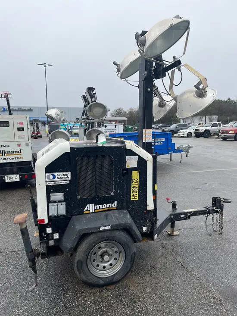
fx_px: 237
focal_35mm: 26
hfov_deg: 53.1
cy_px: 158
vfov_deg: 67.3
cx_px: 118
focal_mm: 5.1
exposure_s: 1/566
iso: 50
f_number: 1.6
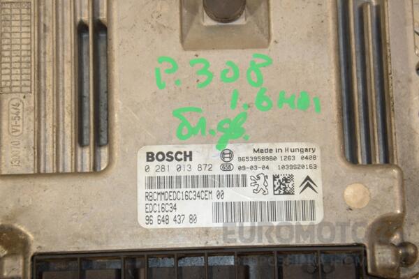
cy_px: 140
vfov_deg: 13.0
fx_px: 1222
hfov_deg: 19.5
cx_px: 210
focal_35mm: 105
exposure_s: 1/200
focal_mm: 70
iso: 800
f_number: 7.1
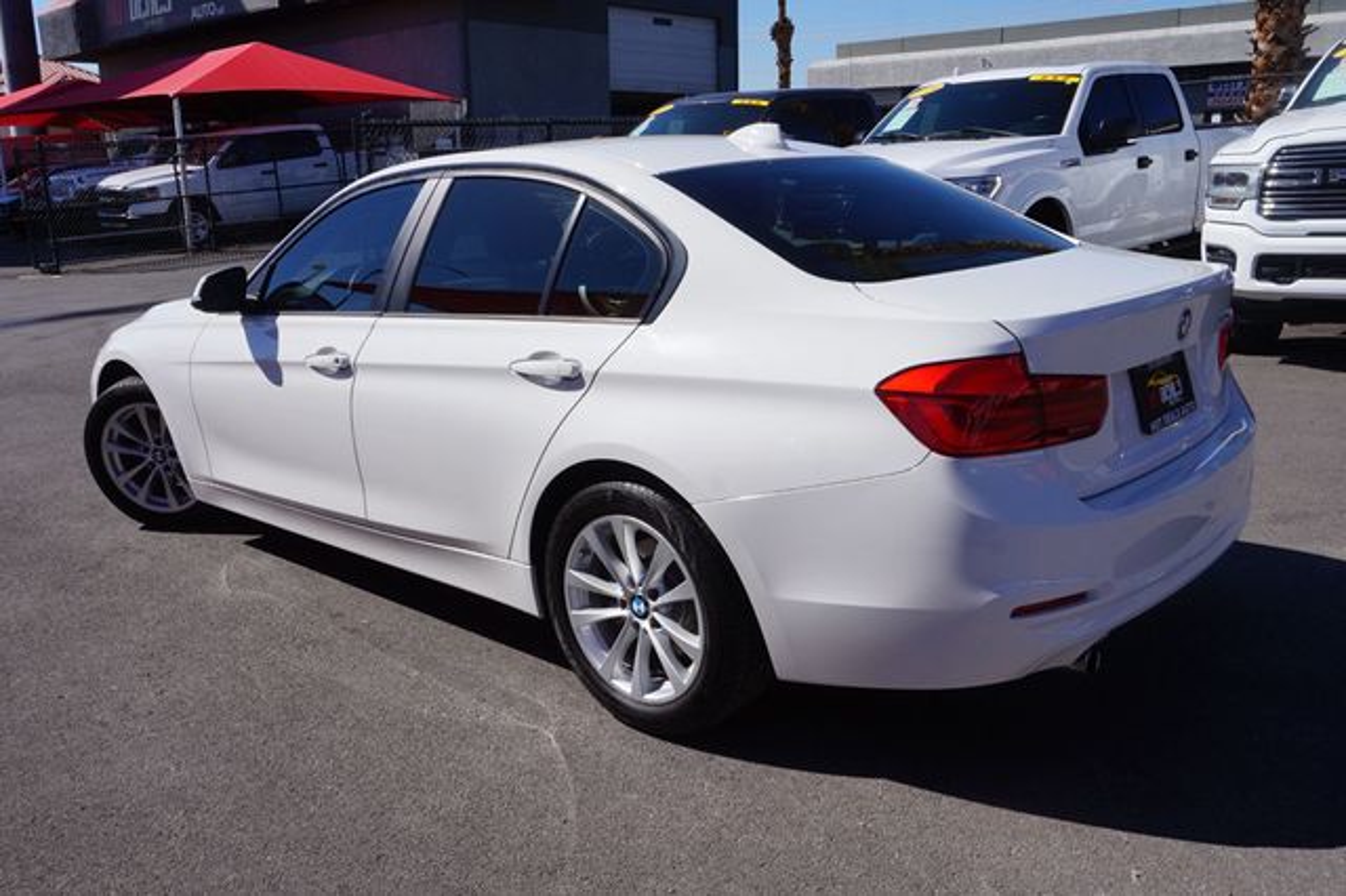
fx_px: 1121
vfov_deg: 43.6
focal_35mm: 30
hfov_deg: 62.0
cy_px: 448
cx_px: 673
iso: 100
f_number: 14
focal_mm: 20
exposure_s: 1/160
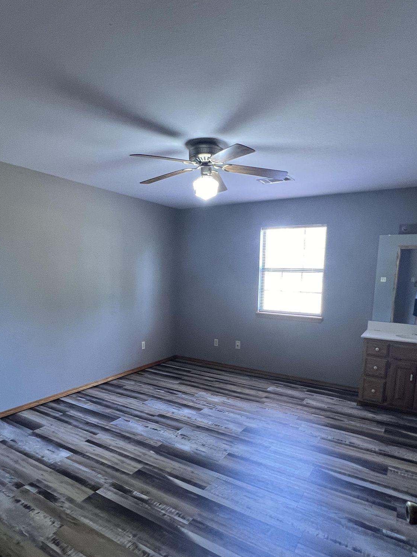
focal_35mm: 20
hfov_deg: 66.0
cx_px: 205
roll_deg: +1.4
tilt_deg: -7.2
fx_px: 321
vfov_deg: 81.3
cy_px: 318
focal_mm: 1.57
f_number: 1.8
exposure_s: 1/30
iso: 200
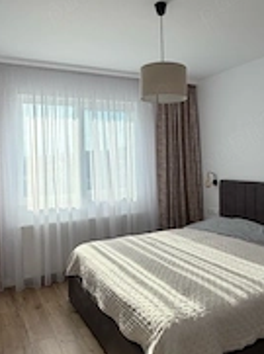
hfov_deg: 45.2
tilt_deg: +0.5
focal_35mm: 31
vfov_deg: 58.2
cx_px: 147
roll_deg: +1.6
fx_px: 316
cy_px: 153
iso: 50
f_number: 2.2
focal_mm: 2.22
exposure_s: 1/276
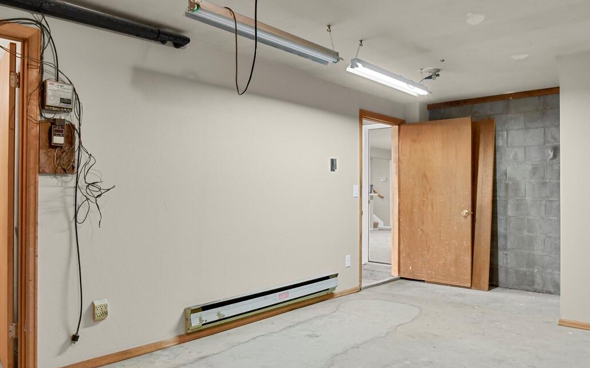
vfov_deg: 46.0
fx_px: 434
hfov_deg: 68.4
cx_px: 293
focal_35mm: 27
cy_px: 188
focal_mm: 17
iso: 12800
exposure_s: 1/20
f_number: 8
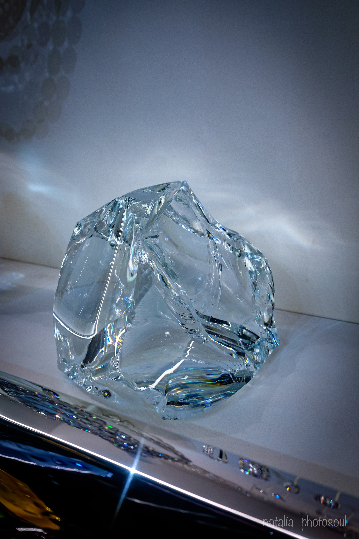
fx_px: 524
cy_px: 270
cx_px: 180
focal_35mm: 35
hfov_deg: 37.9
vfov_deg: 54.4
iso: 400
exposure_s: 1/250
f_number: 5.6
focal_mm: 23
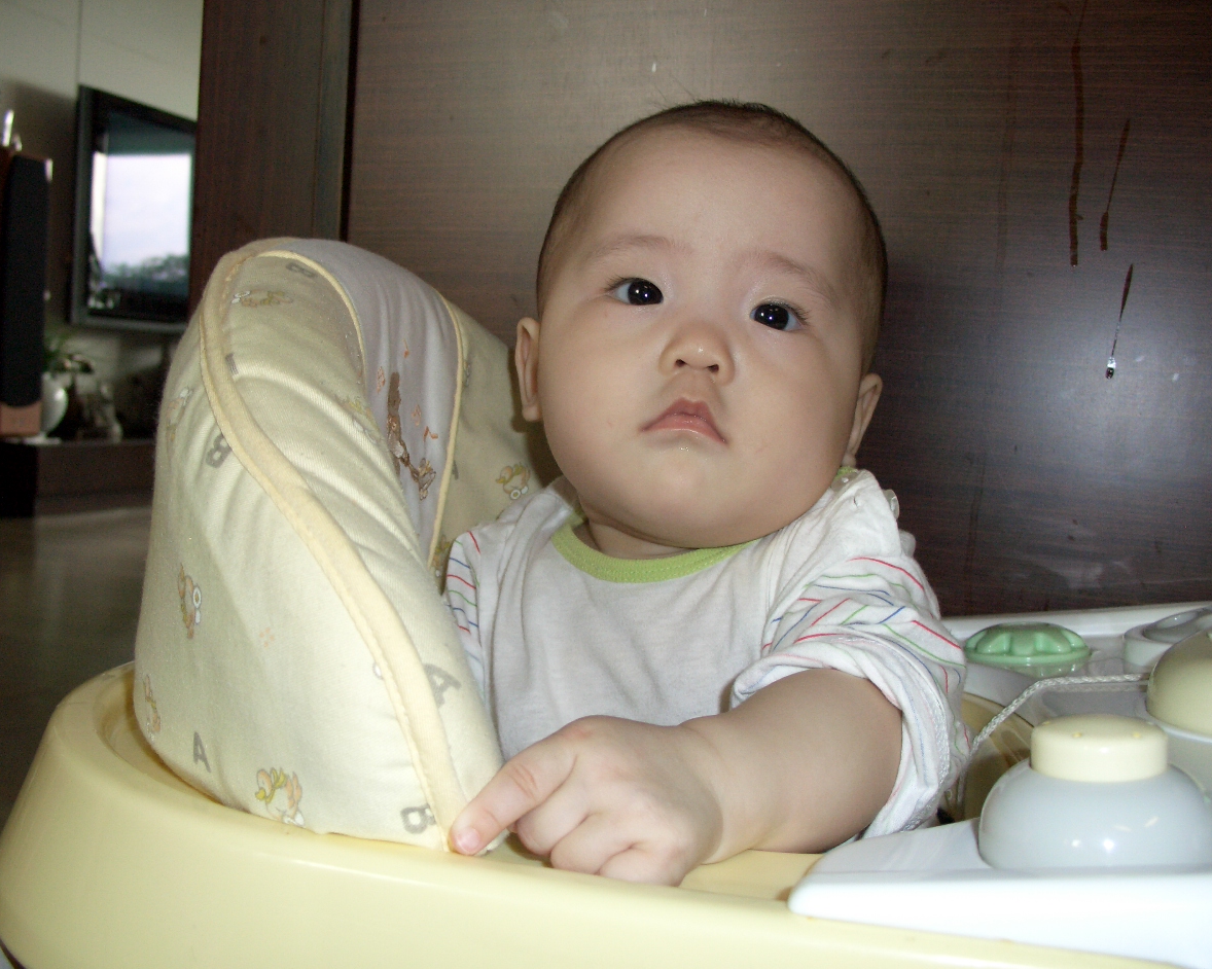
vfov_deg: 42.2
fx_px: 1255
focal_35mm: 35
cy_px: 492
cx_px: 567
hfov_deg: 51.5
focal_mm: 7.1
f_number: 2.8
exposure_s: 1/60
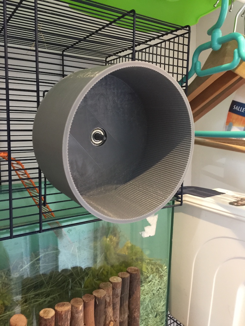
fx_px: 274
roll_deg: -0.3
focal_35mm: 29
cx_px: 122
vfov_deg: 61.7
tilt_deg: -6.1
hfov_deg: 48.2
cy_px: 163
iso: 125
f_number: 2.2
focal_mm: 4.15
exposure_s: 1/10
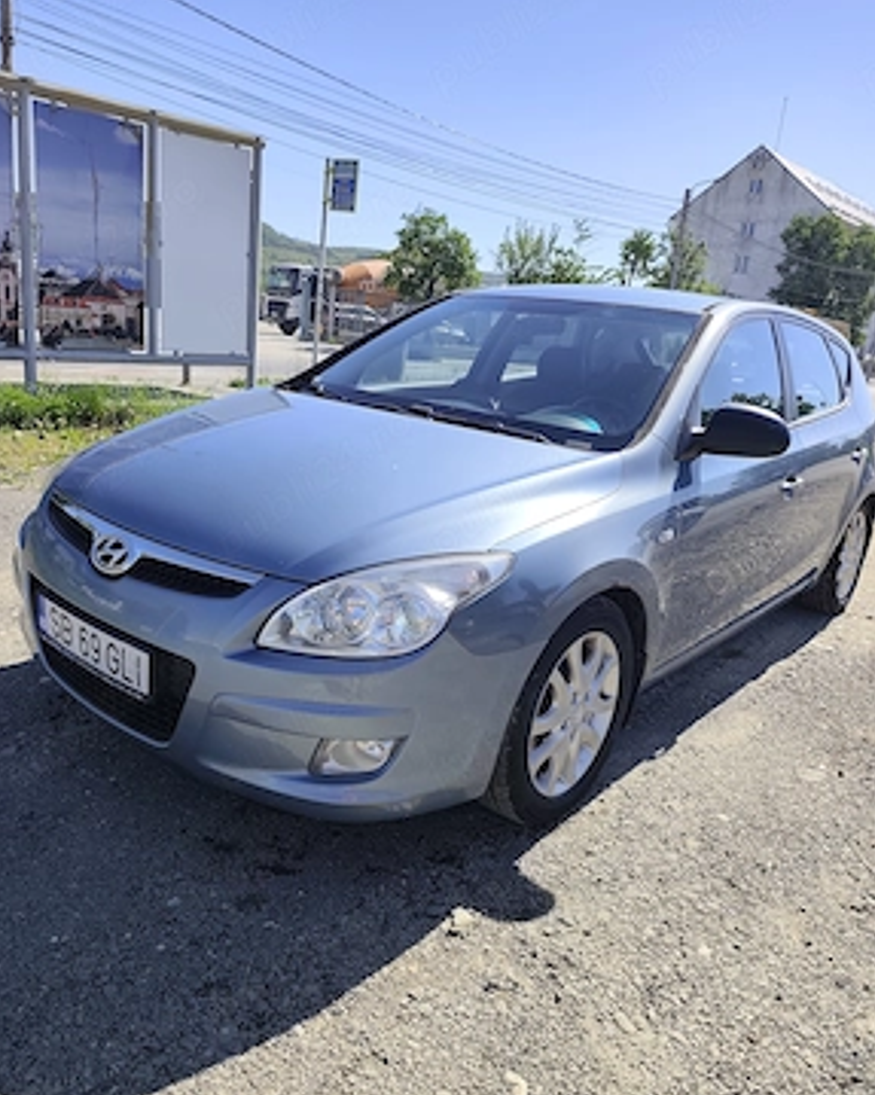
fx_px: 810
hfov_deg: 56.8
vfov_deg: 68.1
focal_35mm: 25
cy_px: 534
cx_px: 421
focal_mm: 6.19
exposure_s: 1/810
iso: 50
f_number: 1.65
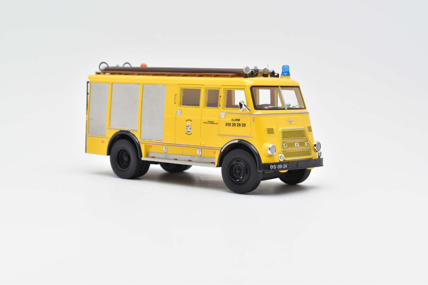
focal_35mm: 75
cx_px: 214
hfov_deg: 27.0
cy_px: 142
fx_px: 892
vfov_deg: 18.2
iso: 200
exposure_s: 1/60
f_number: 9
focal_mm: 50
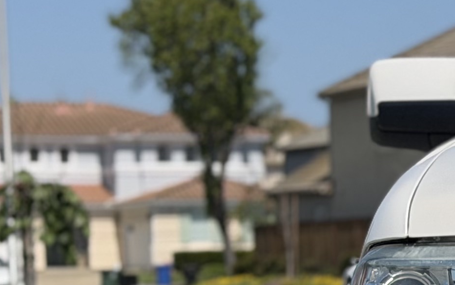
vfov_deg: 5.9
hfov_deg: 8.9
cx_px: 971
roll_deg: +0.9
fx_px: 2729
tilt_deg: -3.2
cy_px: 370
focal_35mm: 220
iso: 64
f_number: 1.78
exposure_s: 1/8772
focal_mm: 6.76
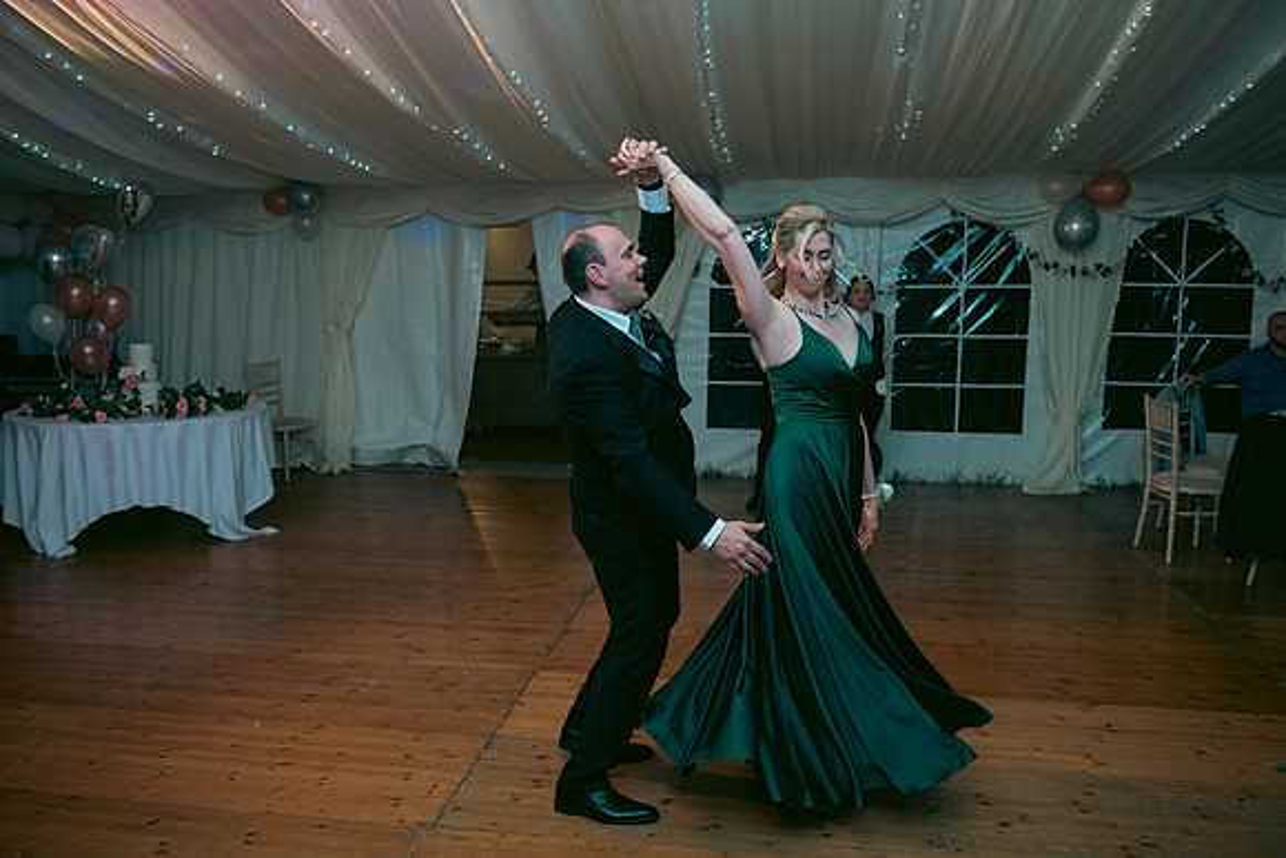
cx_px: 643
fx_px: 1036
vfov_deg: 45.0
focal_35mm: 29
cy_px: 429
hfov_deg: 63.6
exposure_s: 1/160
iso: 800
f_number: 3.5
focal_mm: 29
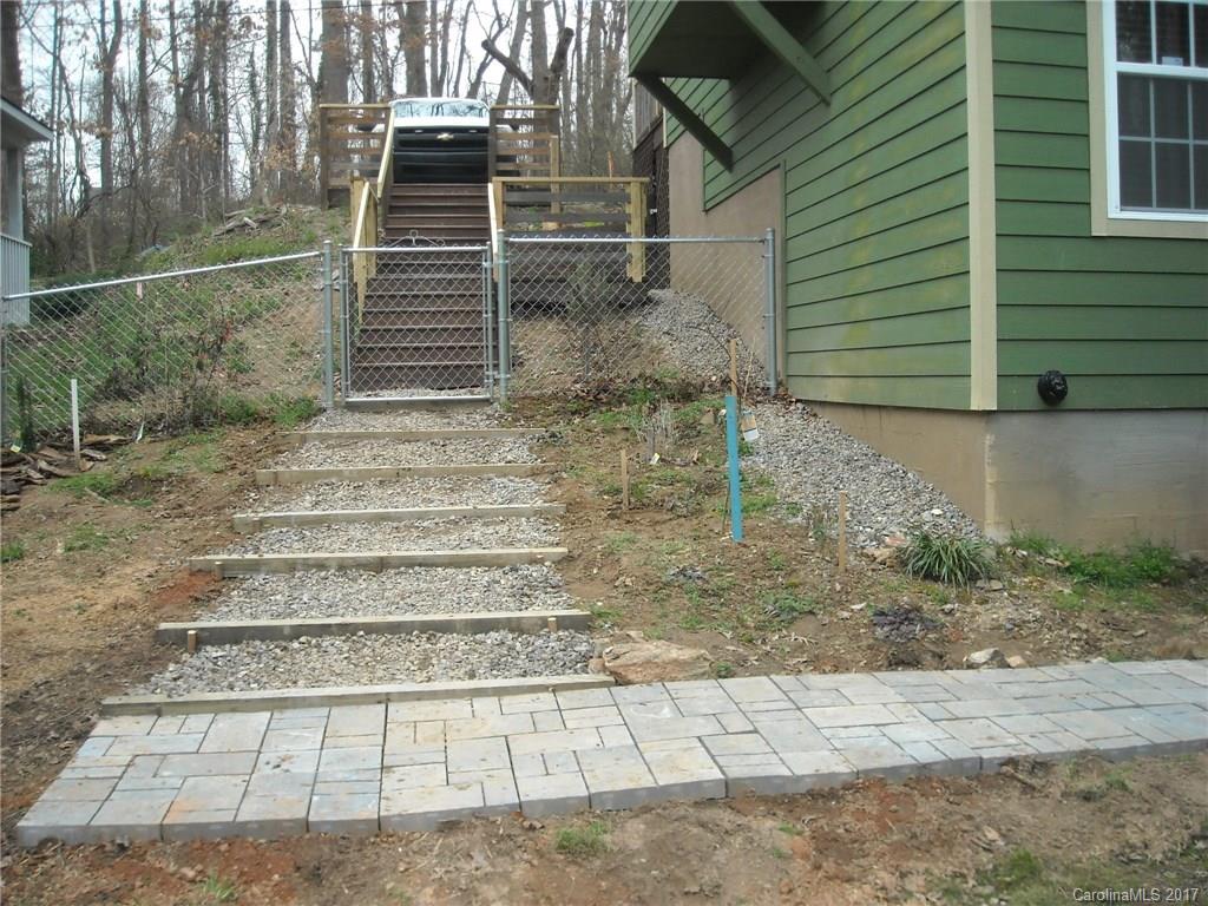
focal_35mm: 35
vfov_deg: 40.7
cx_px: 604
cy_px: 453
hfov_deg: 52.6
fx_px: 1221
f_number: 2.8
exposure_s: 1/250
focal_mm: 5.7
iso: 154
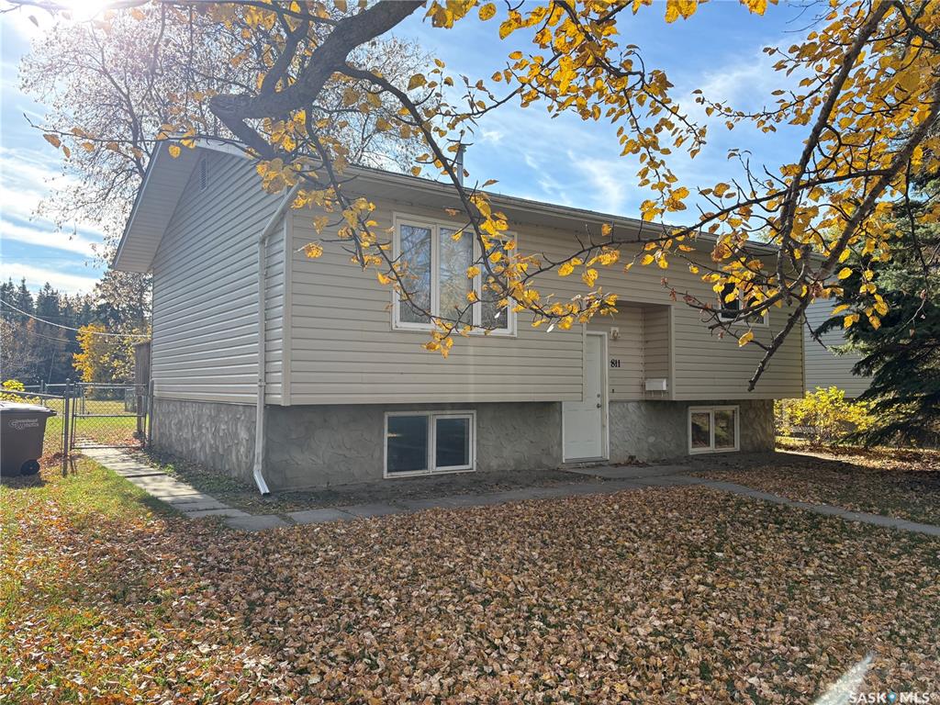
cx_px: 470
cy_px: 352
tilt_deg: +3.3
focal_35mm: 26
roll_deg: -0.4
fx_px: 706
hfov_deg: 67.3
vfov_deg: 53.1
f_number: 1.6
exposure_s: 1/907
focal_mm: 5.96
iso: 64
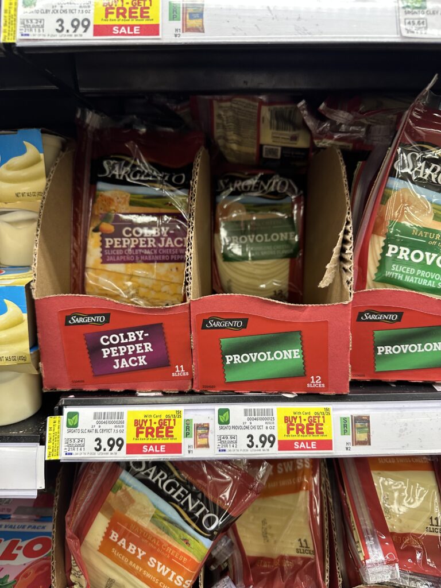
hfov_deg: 56.8
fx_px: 408
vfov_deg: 71.6
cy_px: 294
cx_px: 220
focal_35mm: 24
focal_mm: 6.86
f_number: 1.78
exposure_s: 1/60
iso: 125
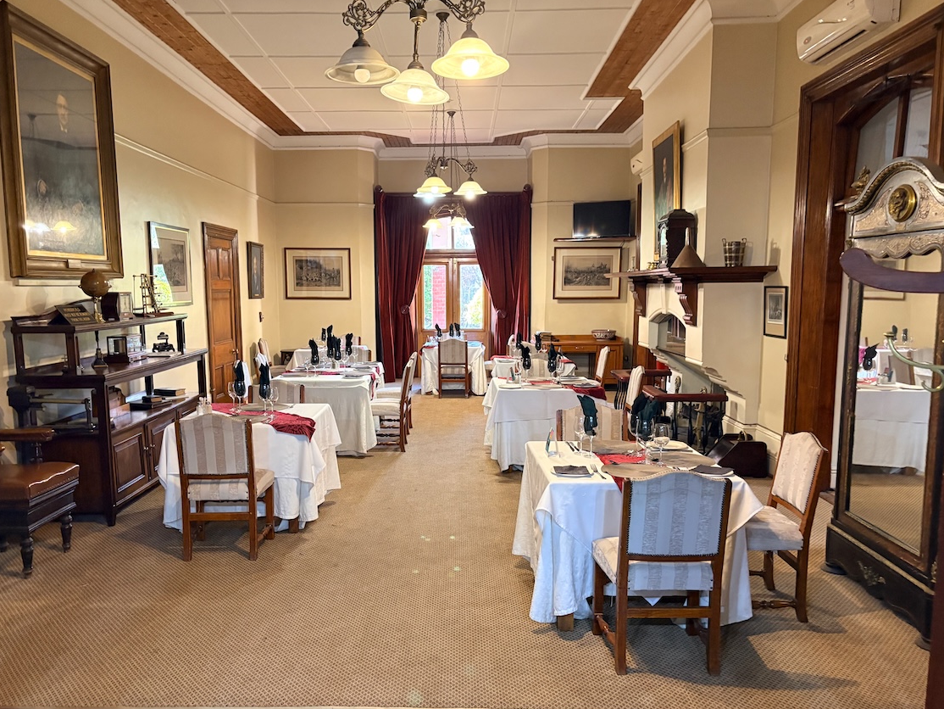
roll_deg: +0.9
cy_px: 377
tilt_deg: -6.6
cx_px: 448
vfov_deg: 49.7
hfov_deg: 63.4
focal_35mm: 28
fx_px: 764
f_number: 1.6
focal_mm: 5.96
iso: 400
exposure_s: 1/33
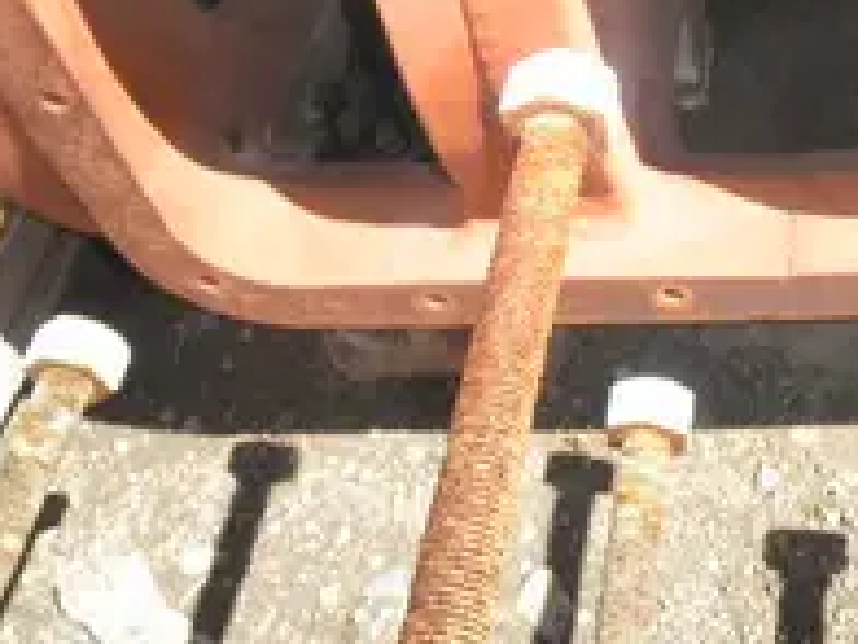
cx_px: 797
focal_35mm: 57
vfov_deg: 24.7
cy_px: 39
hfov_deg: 31.9
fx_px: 1413
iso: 64
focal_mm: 5
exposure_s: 1/320
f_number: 3
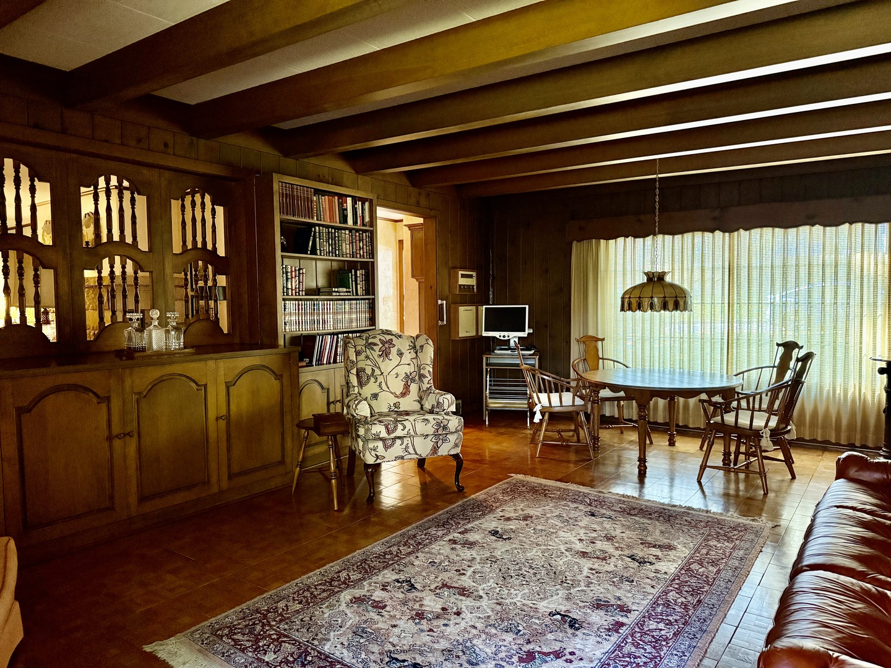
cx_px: 446
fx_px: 618
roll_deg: +0.9
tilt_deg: -2.6
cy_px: 334
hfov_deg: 71.6
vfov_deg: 56.8
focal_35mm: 24
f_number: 1.78
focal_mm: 6.76
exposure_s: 1/40
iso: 1000
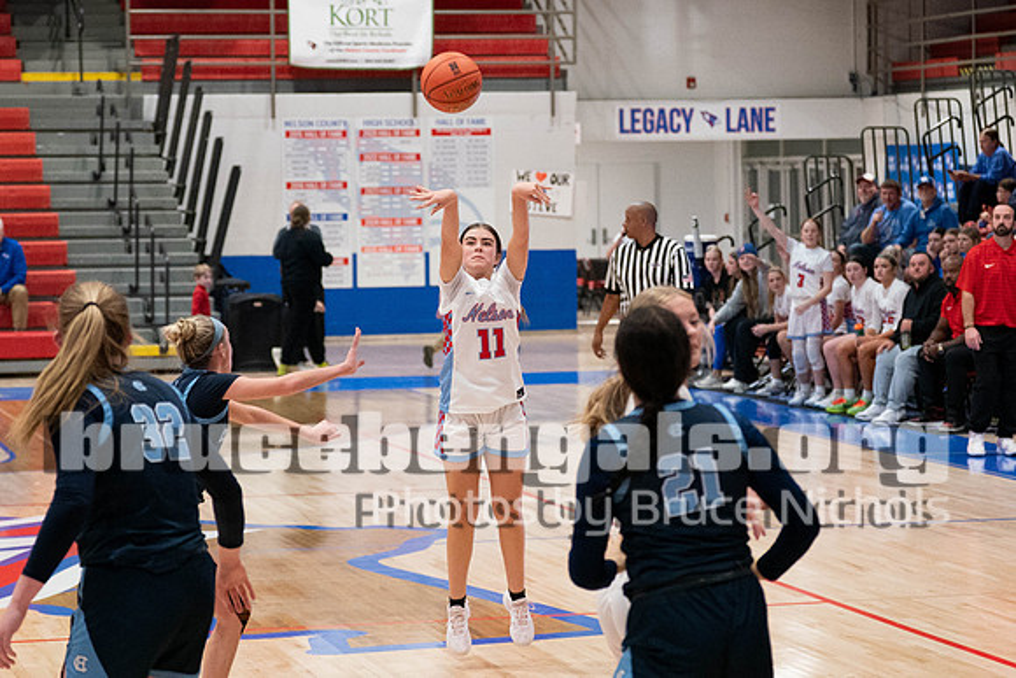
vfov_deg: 12.0
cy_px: 272
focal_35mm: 114
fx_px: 3221
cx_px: 487
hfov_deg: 17.9
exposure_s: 1/1000
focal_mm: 70
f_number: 2.8
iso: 5000
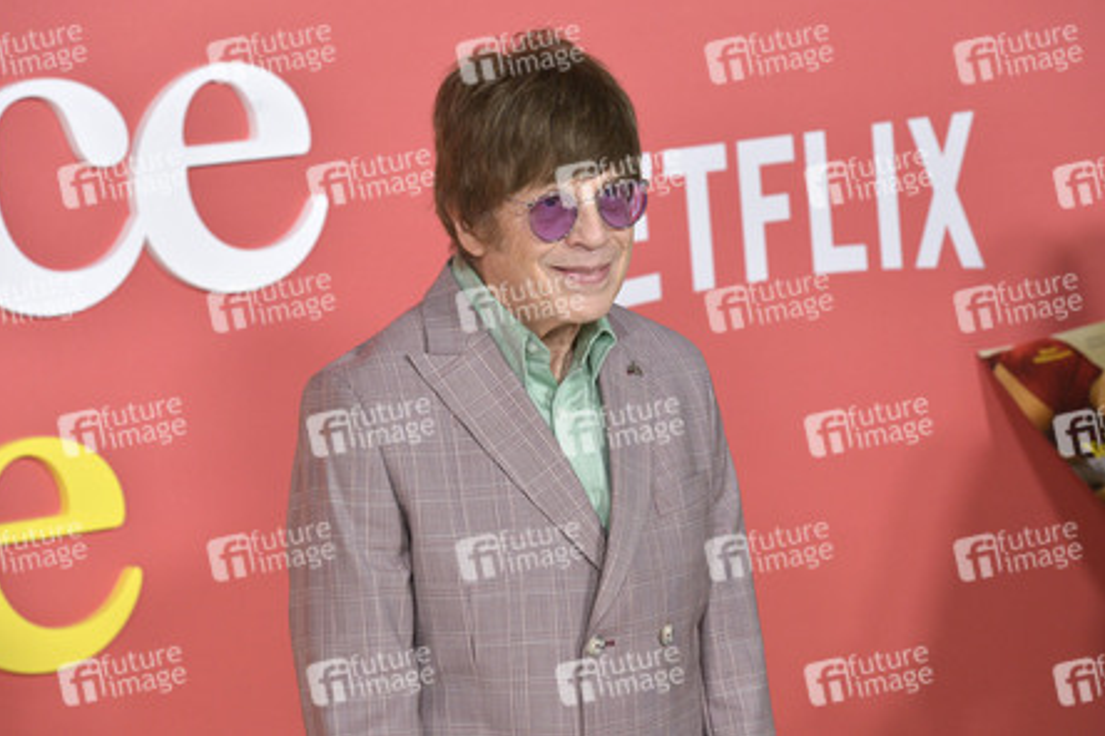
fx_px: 4665
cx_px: 552
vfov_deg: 9.0
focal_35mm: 152
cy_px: 366
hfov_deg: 13.5
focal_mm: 150
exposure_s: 1/320
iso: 2000
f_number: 6.3
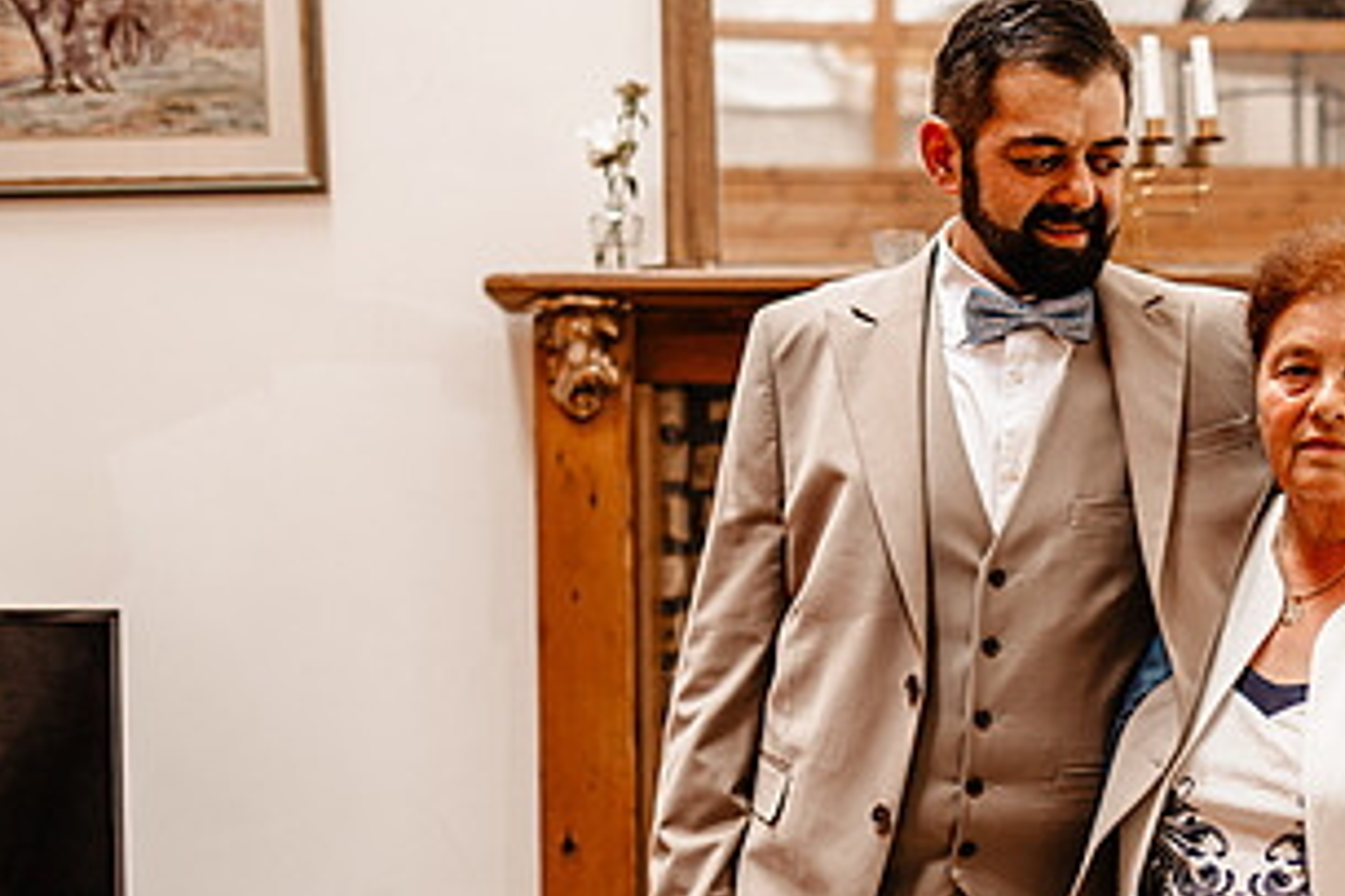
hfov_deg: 28.3
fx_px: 2576
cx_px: 1164
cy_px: 672
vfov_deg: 19.6
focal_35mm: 69
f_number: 1.4
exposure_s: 1/200
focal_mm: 35
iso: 200
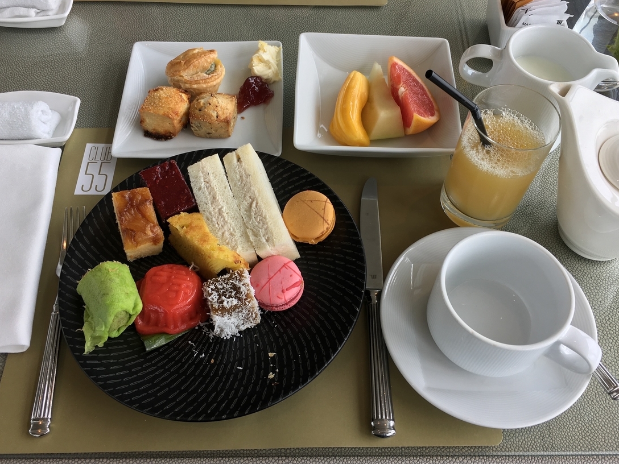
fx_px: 572
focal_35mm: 32
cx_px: 316
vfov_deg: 44.1
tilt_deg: -57.7
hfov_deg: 56.8
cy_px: 219
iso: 25
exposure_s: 1/115
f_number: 2.2
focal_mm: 4.15
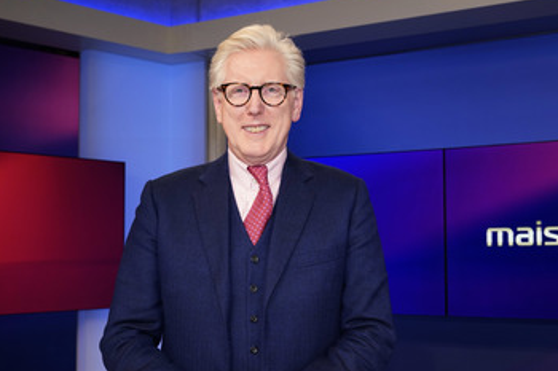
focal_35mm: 40
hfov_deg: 48.4
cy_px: 229
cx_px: 253
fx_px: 620
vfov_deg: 33.2
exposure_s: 1/125
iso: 2000
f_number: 5
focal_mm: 31
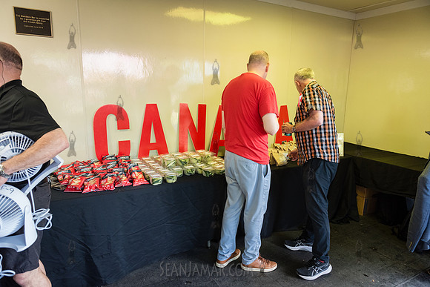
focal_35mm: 24
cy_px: 144
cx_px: 215
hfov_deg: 73.7
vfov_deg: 53.2
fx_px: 287
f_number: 3.2
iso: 2000
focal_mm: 24
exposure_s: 1/200
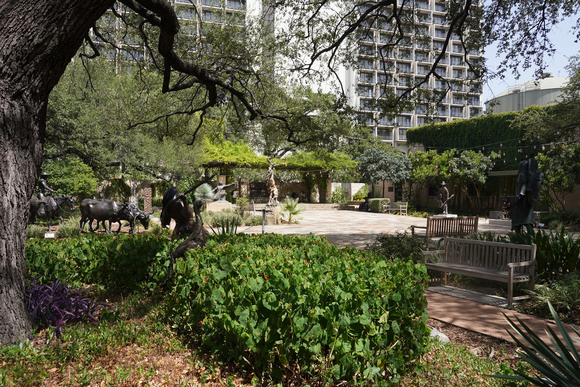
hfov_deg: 61.9
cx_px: 290
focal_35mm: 30
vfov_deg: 43.6
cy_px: 194
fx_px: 483
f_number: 11
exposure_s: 1/100
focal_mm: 30
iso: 100
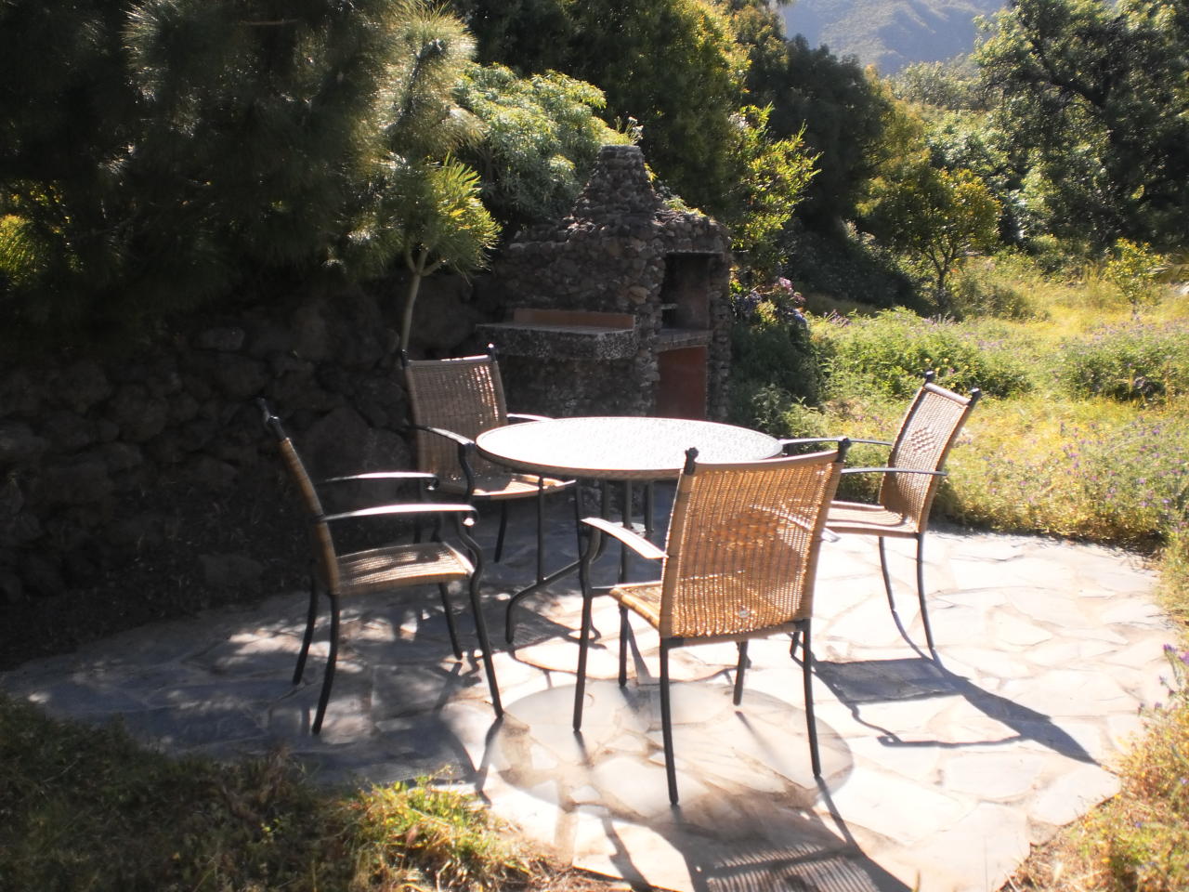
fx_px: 1237
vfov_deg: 39.7
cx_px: 594
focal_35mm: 36
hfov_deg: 51.4
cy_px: 446
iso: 100
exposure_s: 1/640
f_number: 3.1
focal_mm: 6.3
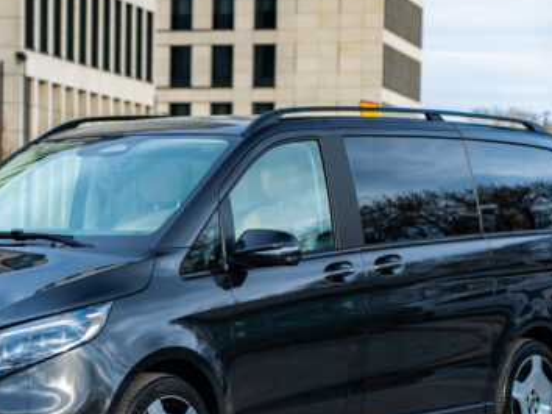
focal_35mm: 133
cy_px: 277
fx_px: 2119
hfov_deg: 14.8
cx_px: 173
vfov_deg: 11.1
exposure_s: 1/320
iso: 100
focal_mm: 68
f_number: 2.8
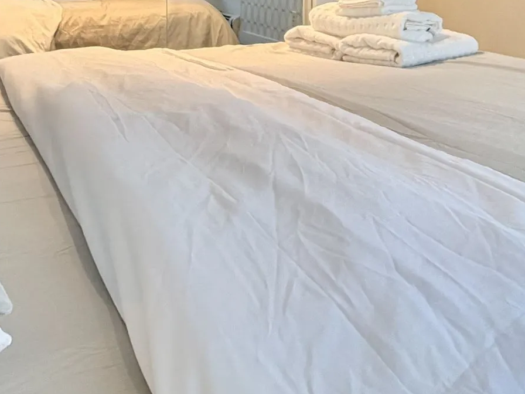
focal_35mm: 48
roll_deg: +1.0
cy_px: -55
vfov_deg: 27.3
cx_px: 367
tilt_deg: -0.1
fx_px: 728
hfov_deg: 39.0
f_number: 2.2
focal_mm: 2.22
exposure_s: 1/120
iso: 160
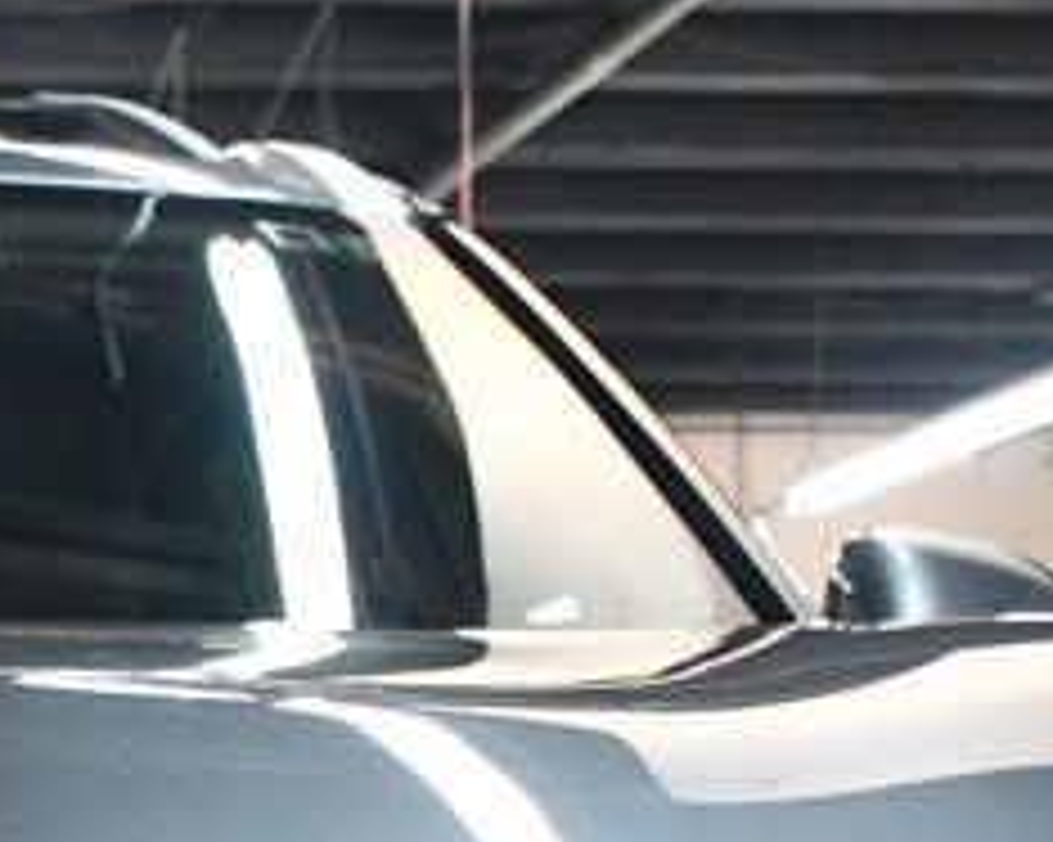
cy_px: 1517
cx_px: -410
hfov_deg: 11.4
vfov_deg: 9.0
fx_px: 5109
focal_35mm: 164
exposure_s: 1/125
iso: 2800
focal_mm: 27
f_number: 4
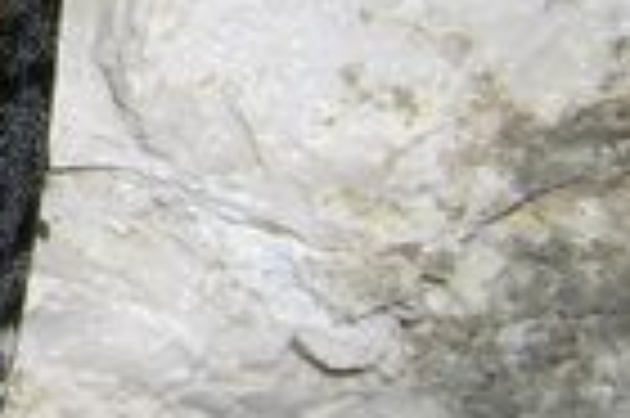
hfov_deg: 17.6
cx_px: -248
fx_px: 1870
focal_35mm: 107
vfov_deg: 12.6
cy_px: -18
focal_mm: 4.7
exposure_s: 1/60.1
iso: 100
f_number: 5.2
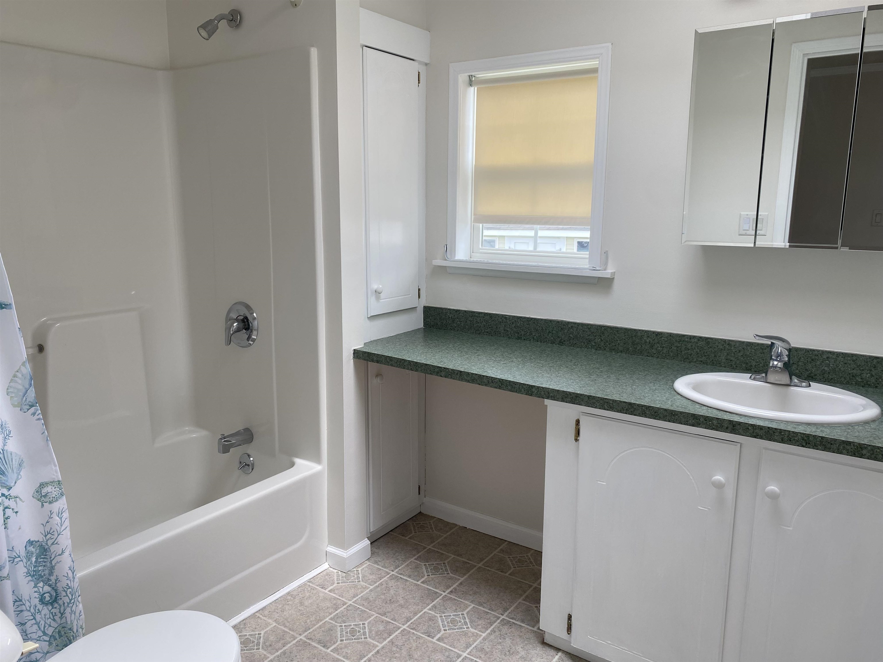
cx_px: 442
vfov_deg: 53.1
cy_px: 331
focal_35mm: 26
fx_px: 663
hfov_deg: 67.3
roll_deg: +0.2
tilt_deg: -11.4
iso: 32
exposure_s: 1/122
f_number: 1.8
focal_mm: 4.25
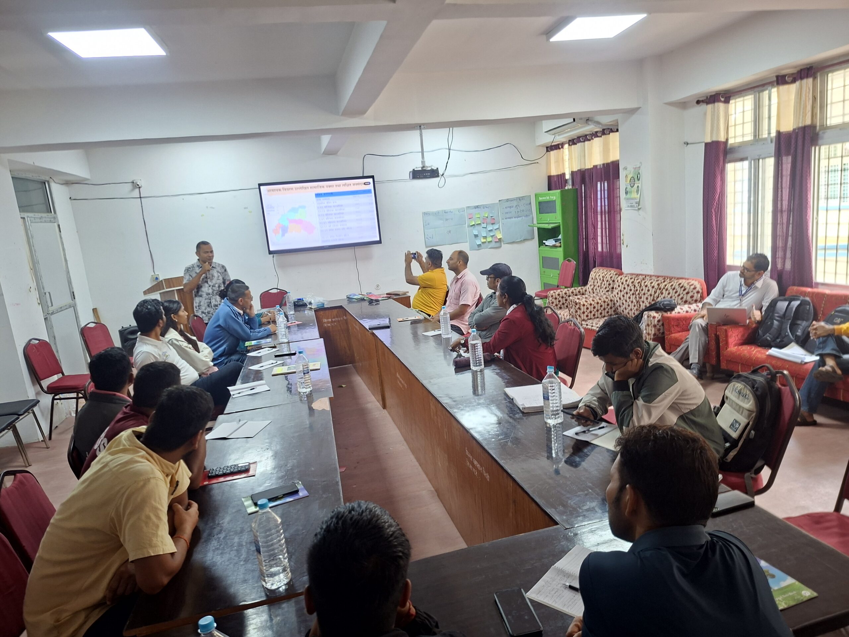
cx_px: 424
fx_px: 564
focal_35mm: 23
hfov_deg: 73.9
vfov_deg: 58.9
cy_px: 318
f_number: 1.8
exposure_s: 1/33
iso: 250
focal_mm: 5.54
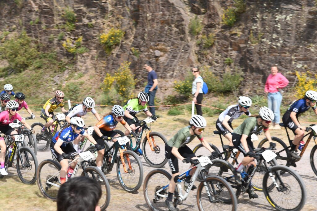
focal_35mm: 82
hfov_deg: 24.8
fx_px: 722
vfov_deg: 16.7
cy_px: 106
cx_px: 158
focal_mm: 55
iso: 100
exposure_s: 1/200
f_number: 7.1
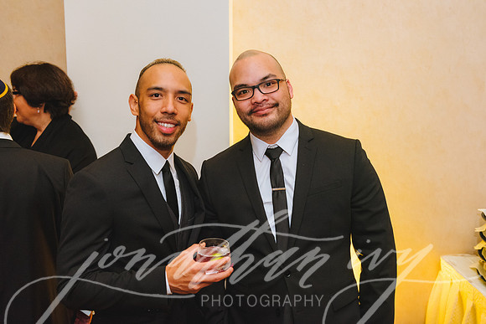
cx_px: 243
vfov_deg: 36.9
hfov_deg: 53.1
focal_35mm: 36
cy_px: 162
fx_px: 486
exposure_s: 1/125
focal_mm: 36
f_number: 4
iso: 3200
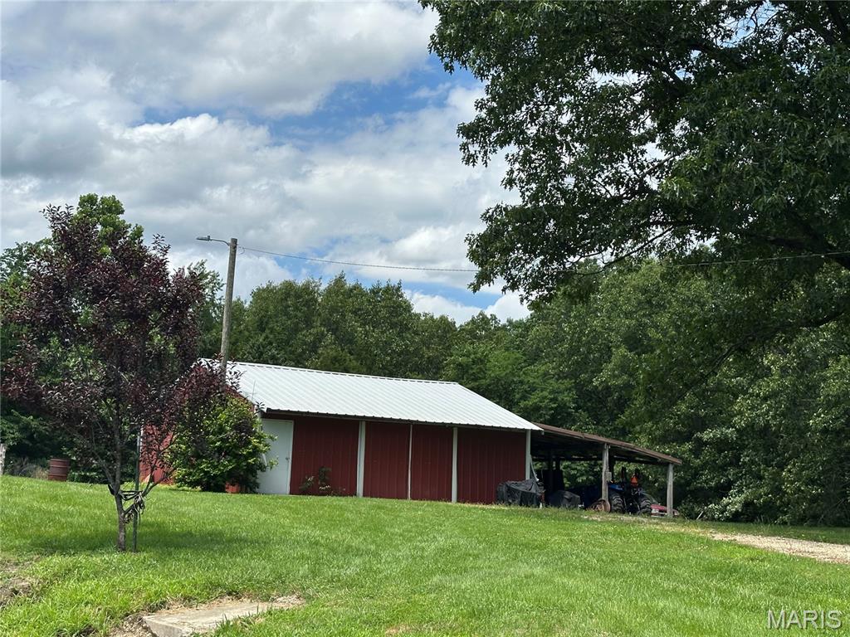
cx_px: 425
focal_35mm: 48
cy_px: 318
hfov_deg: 39.7
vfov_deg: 30.3
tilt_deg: +7.7
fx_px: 1179
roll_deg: -3.0
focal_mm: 6.86
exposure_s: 1/5000
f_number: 1.78
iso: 64
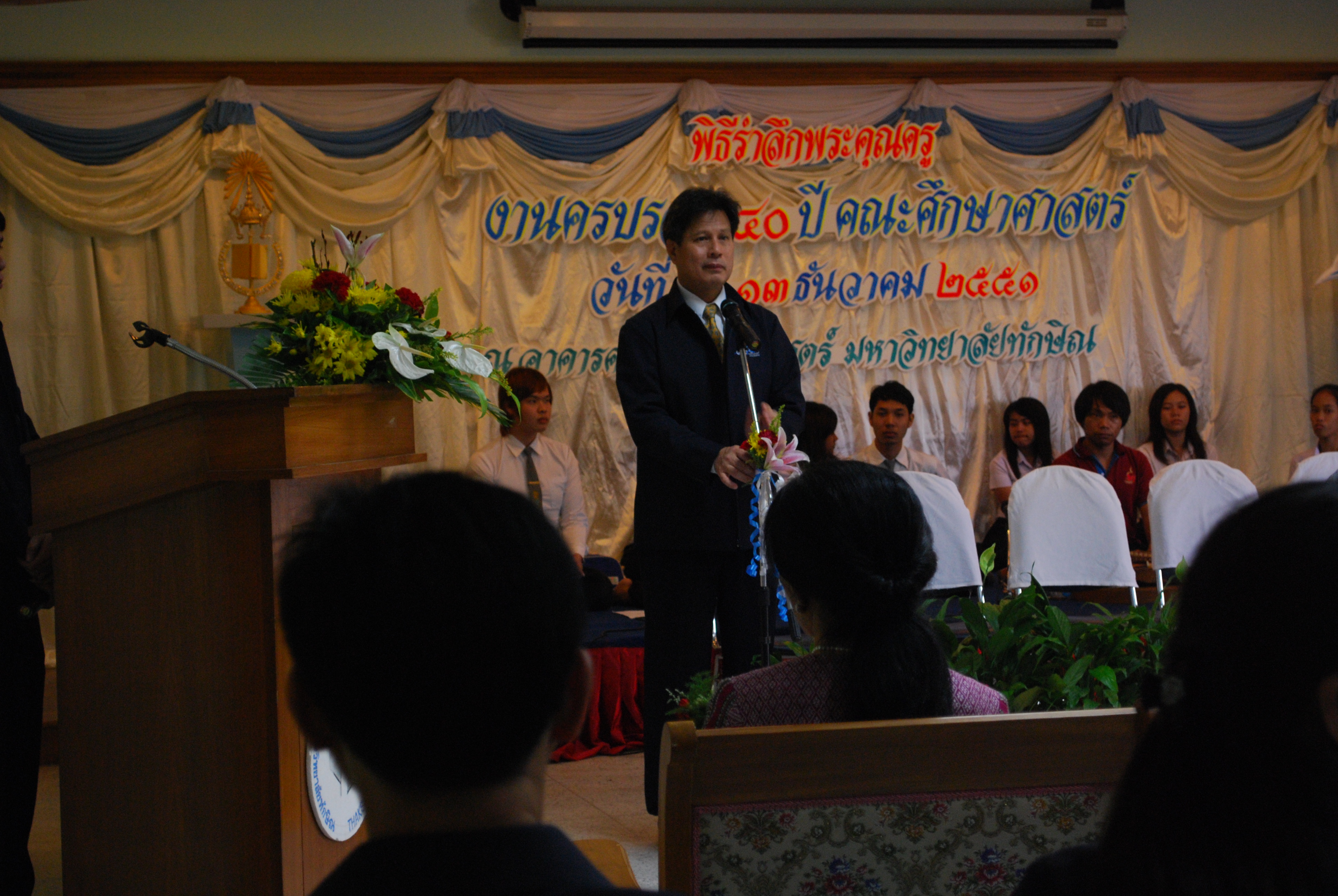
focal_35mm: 69
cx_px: 669
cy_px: 448
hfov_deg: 29.2
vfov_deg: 19.8
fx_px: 2568
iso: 800
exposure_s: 1/25
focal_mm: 46
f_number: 5.6
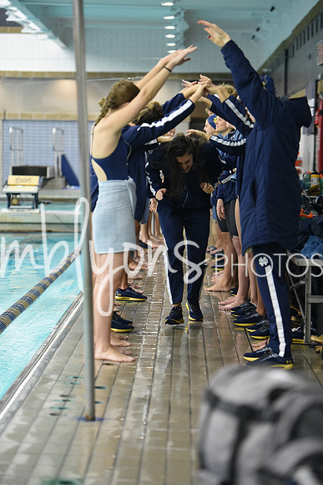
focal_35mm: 105
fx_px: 1412
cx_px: 162
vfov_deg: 19.5
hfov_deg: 13.0
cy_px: 242
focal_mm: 105
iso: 3200
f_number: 2.8
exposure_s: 1/500
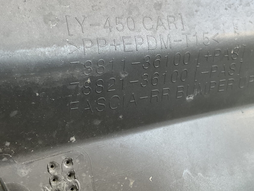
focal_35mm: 44
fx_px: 323
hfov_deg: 42.9
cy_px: 83
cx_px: 125
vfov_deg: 32.8
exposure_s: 1/60
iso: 100
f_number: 1.8
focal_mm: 3
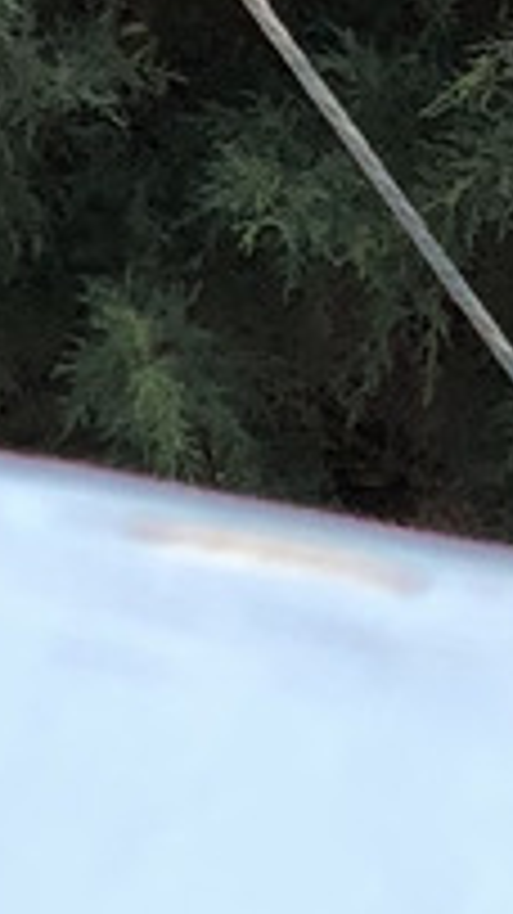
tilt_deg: -23.4
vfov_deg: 4.7
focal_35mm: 447
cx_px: -1832
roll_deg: -2.4
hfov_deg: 2.6
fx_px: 10823
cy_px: -1270
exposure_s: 1/436
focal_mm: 6
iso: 16
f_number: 2.4
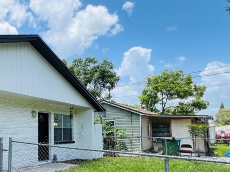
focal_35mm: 29
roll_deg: -1.3
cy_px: 118
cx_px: -13
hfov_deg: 47.8
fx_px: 193
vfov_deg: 47.2
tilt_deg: +2.3
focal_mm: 1.57
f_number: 1.8
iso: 32
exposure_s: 1/433
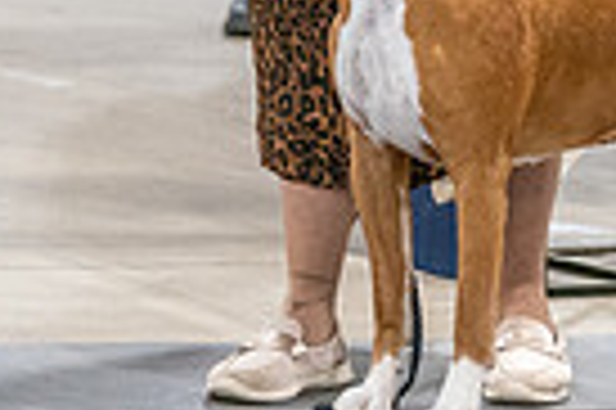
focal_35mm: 567
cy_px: -273
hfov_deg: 3.6
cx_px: 486
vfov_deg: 2.4
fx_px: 9690
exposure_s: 1/250
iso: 6400
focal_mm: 134
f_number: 3.2
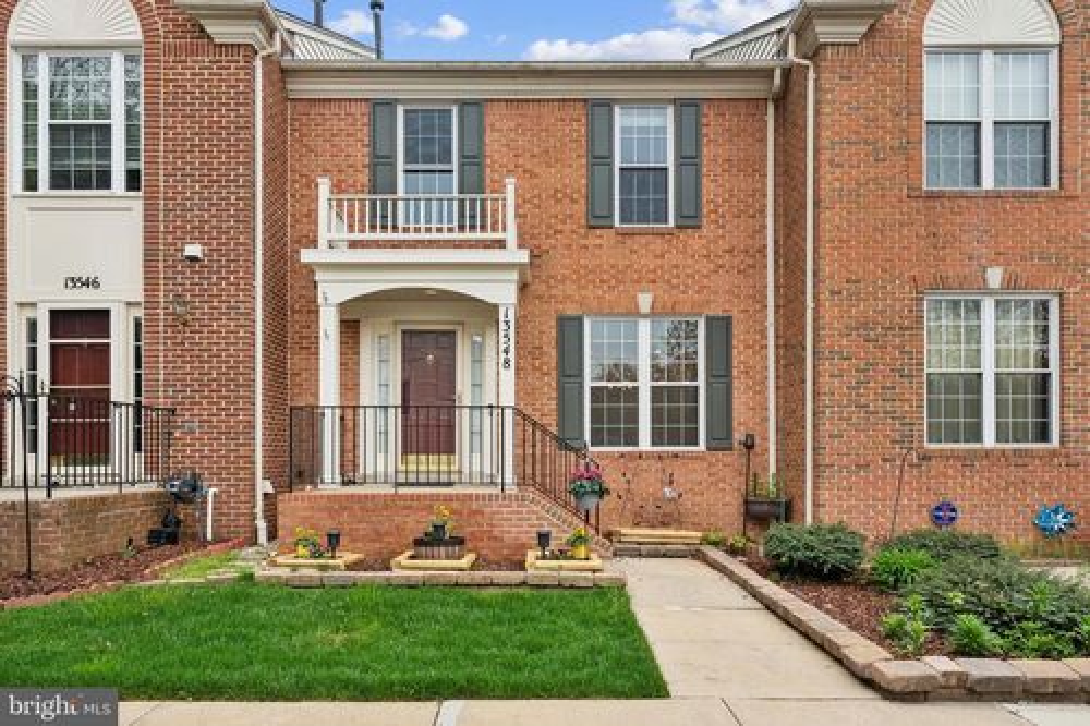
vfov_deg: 57.2
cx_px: 545
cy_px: 363
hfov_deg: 78.6
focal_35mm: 22
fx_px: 666
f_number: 9
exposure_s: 1/160
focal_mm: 22
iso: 400
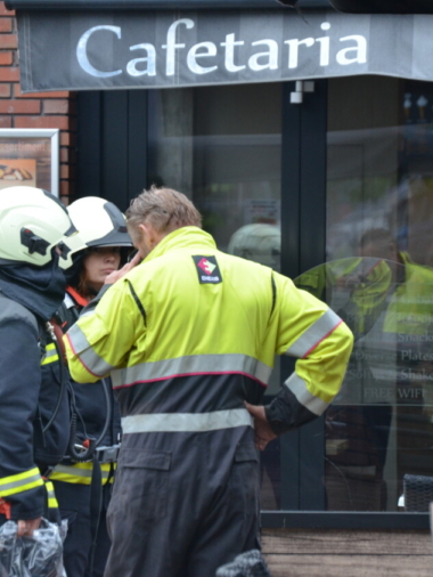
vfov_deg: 6.7
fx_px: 4911
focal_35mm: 295
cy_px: 289
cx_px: 142
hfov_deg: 5.0
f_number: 5
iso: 800
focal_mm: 135
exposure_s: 1/320
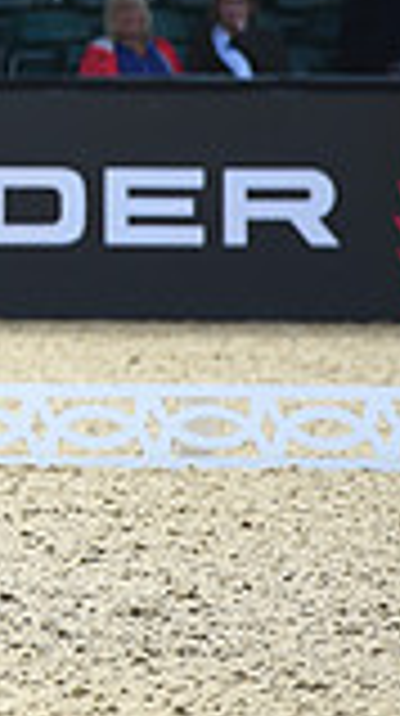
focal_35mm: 708
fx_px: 13400
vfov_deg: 3.1
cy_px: -104
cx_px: -863
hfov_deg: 1.7
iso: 320
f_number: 4.5
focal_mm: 185
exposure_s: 1/1250
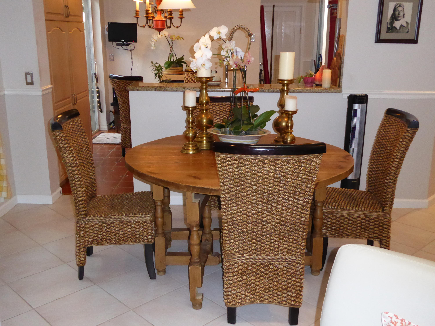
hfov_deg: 47.9
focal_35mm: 39
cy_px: 163
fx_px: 490
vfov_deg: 36.8
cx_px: 218
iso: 800
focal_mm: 6.7
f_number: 3.7
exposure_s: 1/60
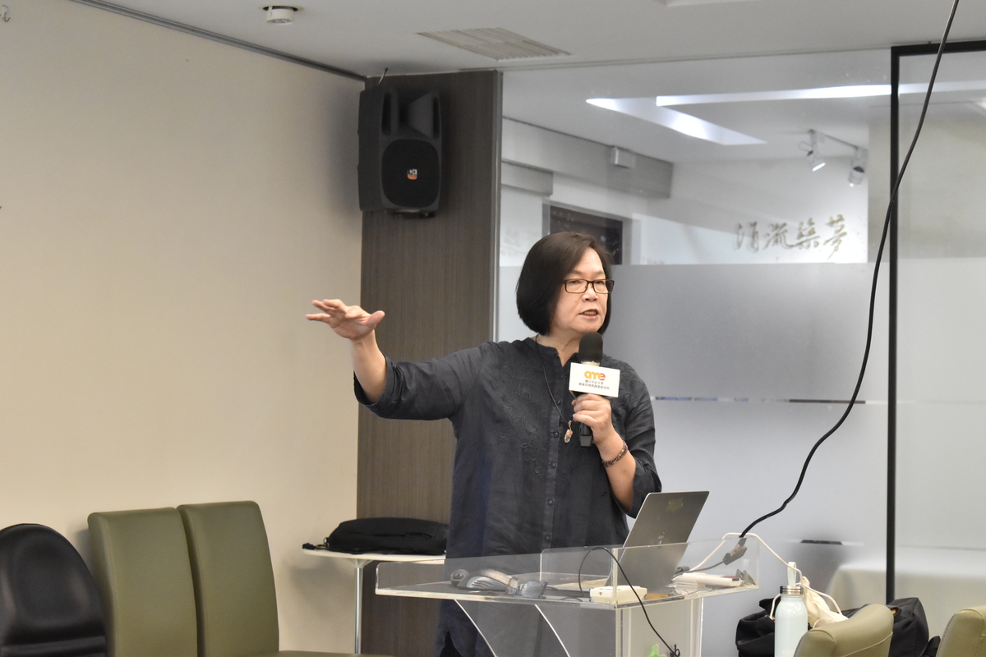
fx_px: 2259
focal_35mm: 82
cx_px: 493
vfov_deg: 16.6
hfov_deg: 24.6
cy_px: 328
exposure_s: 1/80
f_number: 5.6
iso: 2500
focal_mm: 55
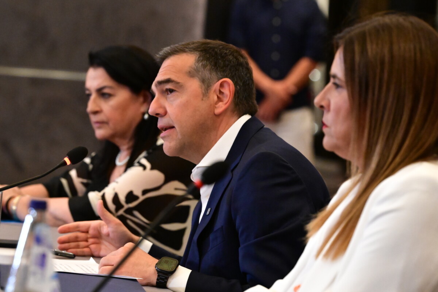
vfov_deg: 7.0
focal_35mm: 195
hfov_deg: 10.5
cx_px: 219
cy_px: 146
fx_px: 2372
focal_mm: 130
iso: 8000
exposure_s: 1/400
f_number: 4.5
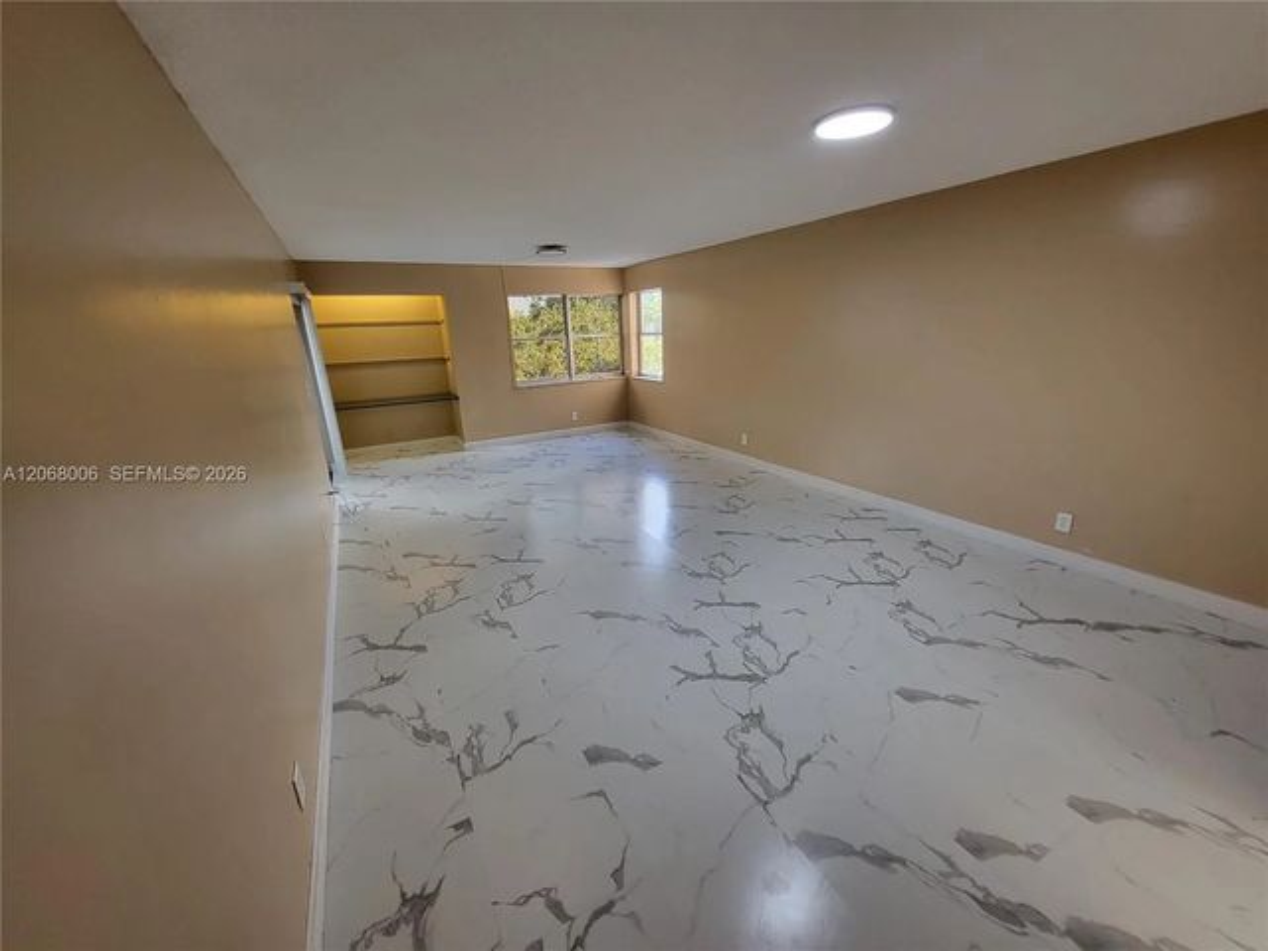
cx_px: 634
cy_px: 476
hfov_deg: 106.2
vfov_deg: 89.9
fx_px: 476
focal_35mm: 13
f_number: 2.2
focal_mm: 1.74
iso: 200
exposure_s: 1/60
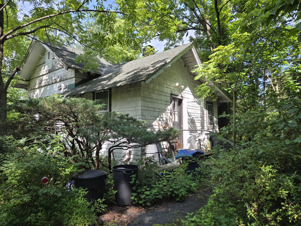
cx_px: 150
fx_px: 200
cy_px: 113
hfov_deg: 73.9
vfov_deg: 58.9
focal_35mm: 23
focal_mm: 5.4
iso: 25
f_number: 1.8
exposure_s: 1/624
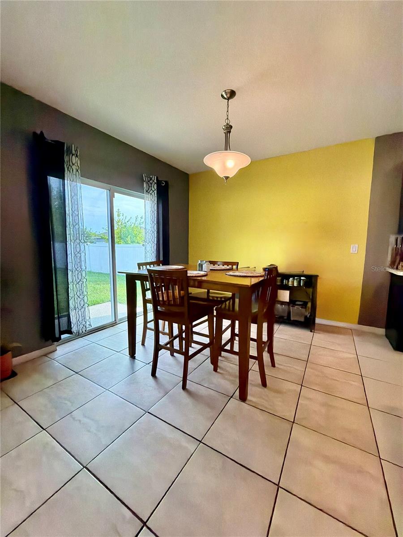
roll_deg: +0.2
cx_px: 202
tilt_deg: -6.7
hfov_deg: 85.7
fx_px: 217
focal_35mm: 14
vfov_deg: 102.1
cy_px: 268
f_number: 2.2
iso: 500
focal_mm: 2.22
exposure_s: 1/242
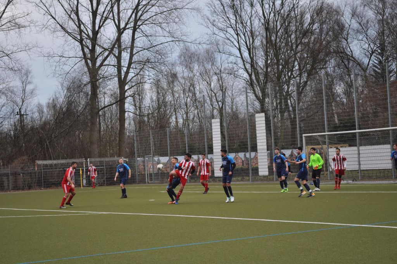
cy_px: 132
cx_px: 198
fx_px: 909
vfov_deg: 16.5
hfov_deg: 24.6
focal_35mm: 82
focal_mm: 55
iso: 200
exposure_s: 1/125
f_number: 5.6
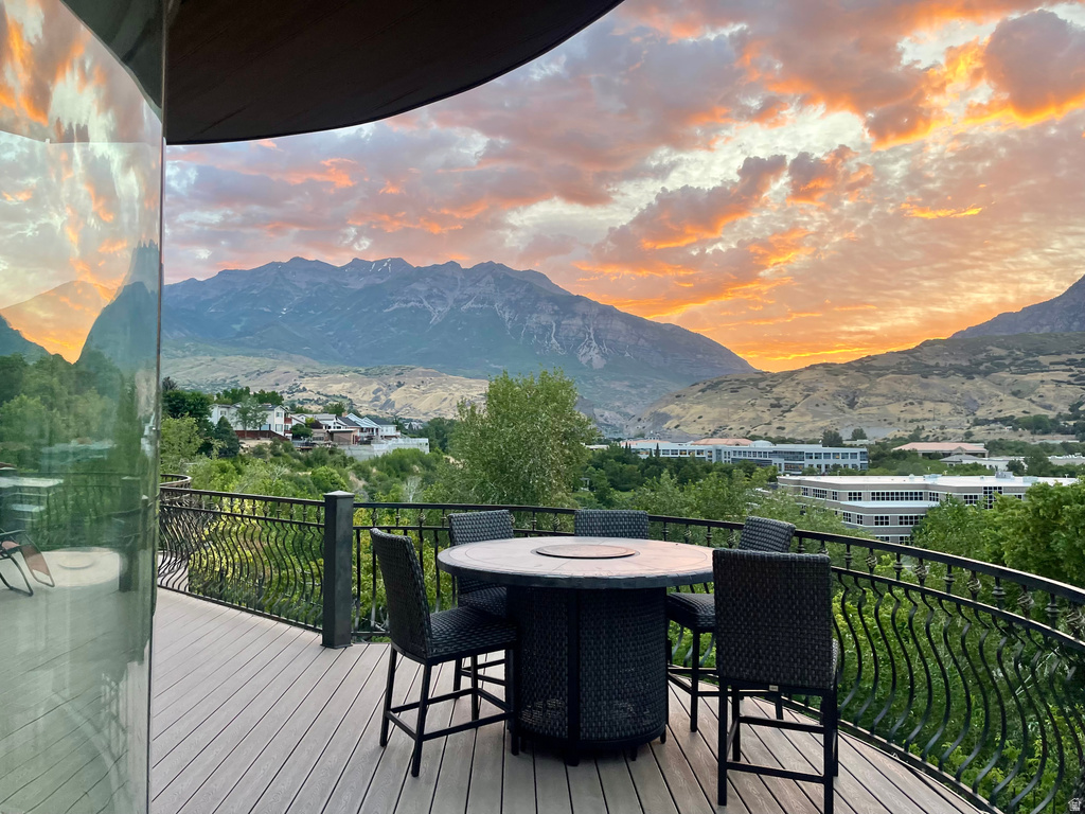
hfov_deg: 69.4
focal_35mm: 25
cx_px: 542
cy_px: 407
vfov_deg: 54.9
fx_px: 784
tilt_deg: +2.3
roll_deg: +0.8
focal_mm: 5.1
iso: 80
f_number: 1.6
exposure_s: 1/121
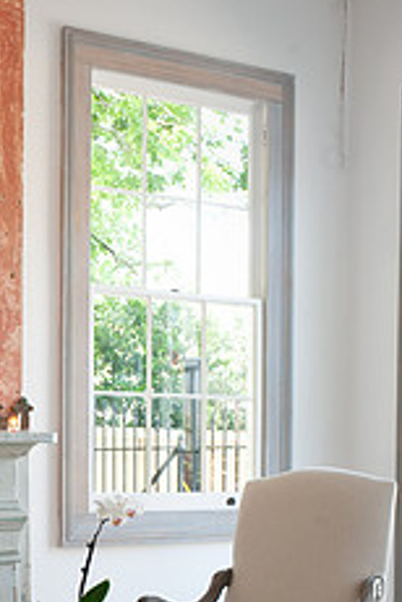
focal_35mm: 74
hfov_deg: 18.1
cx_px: 35
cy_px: 506
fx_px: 1239
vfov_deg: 26.7
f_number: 5.6
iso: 640
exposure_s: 1/125
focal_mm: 38
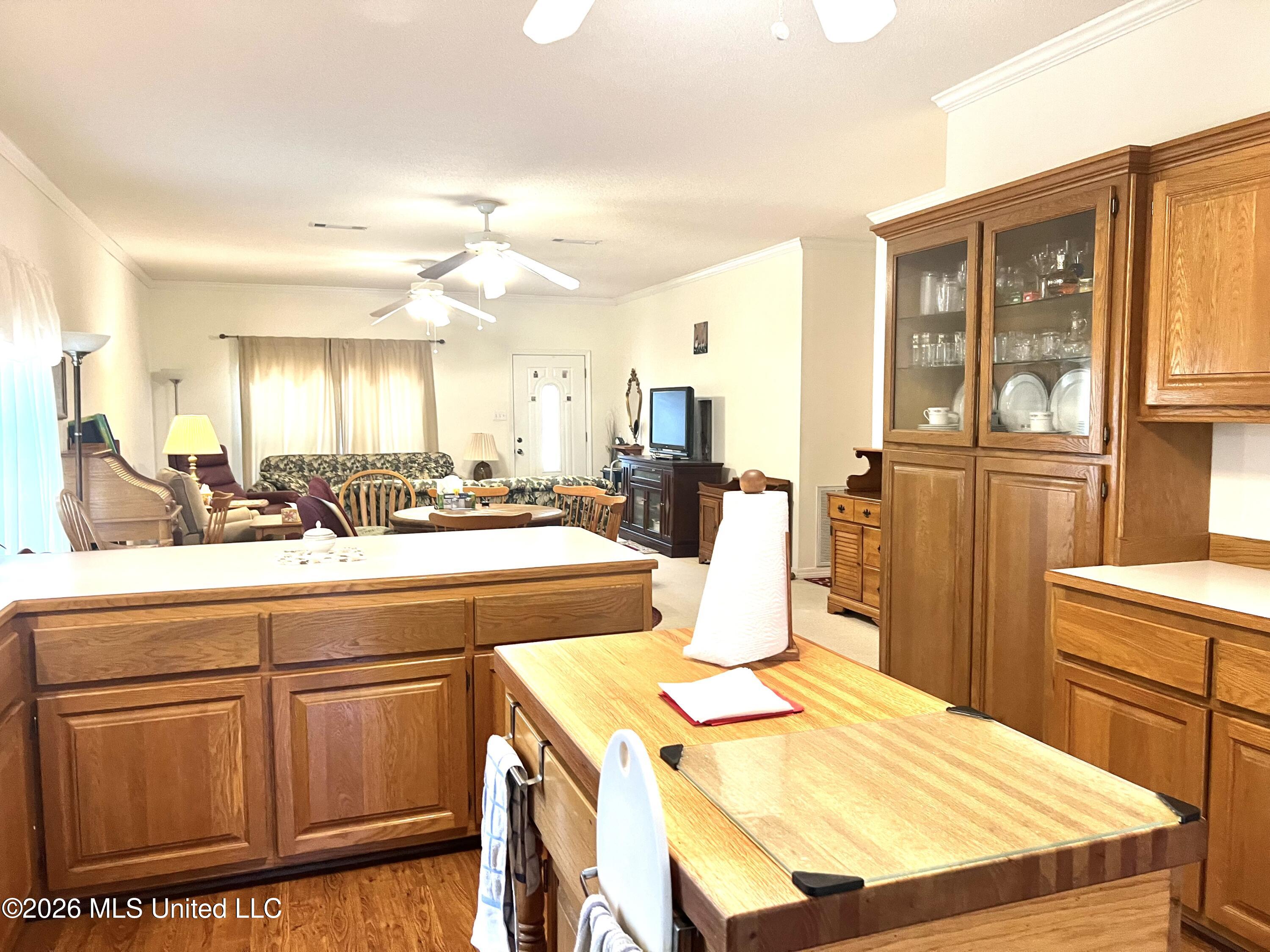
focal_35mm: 26
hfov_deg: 67.3
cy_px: 476
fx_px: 954
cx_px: 635
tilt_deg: -4.7
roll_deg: -0.9
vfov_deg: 53.1
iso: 200
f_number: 1.5
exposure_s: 1/60
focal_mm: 5.7
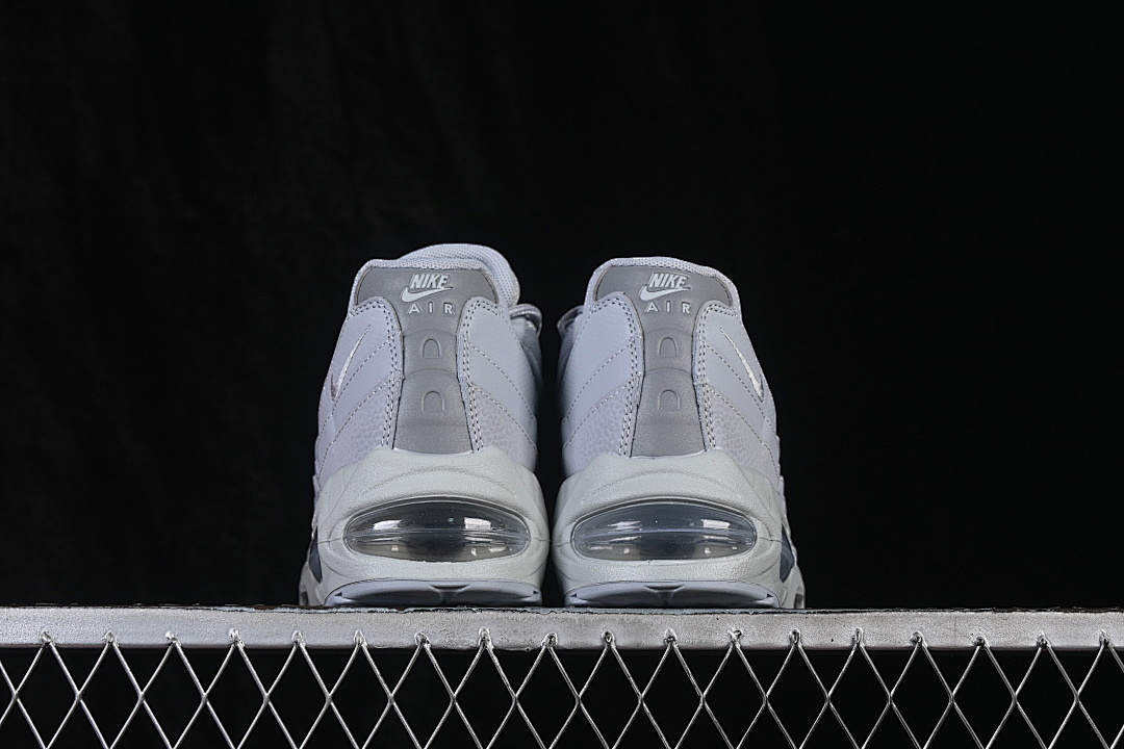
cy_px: 374
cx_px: 562
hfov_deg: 27.0
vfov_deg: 18.2
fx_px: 2341
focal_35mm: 75
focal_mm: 50
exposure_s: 1/80
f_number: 8
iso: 160
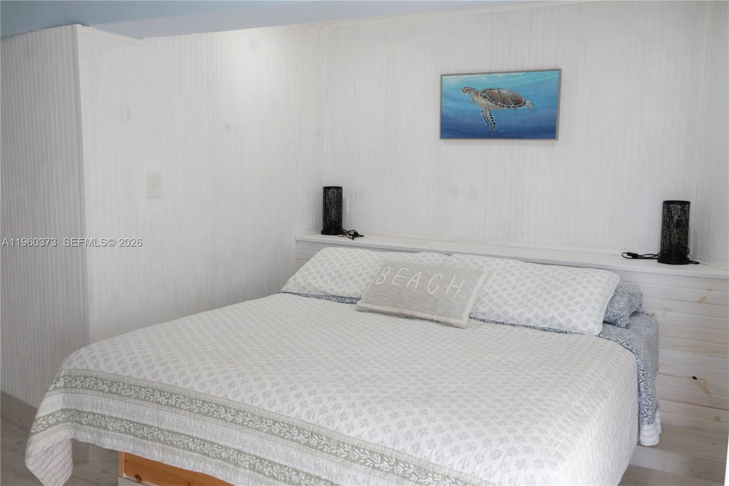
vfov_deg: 41.1
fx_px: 648
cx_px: 364
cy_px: 243
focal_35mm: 32
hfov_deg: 58.7
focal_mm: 21.4
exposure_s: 1/60
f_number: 5
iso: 800
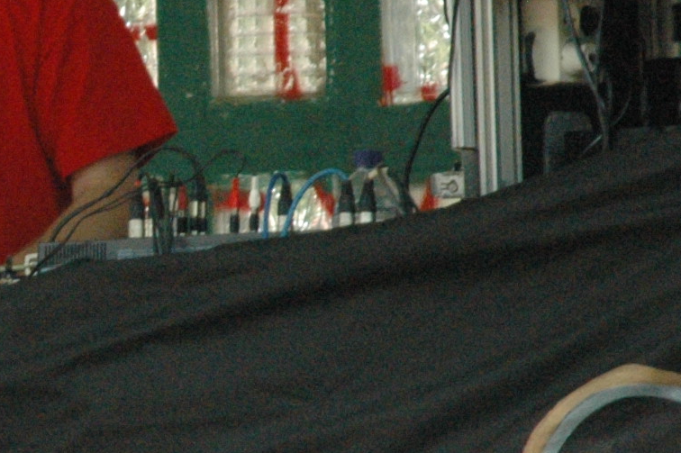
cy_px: 247
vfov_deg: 1.8
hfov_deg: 2.8
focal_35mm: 746
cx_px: -41
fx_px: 14102
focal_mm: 125
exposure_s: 1/320
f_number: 5.6
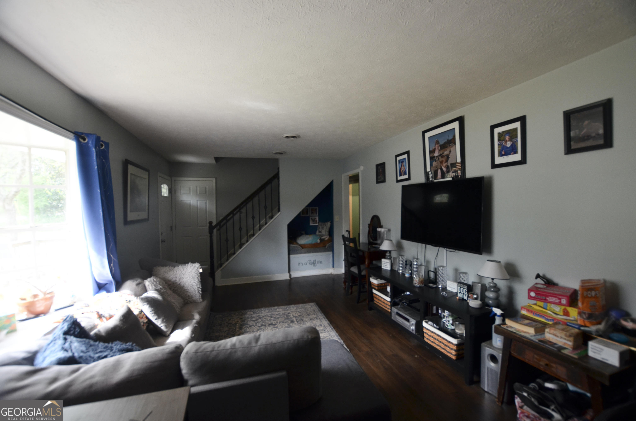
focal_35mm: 15
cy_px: 210
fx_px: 264
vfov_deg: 77.1
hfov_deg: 100.5
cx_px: 318
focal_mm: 10
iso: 400
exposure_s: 1/80
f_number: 4.5
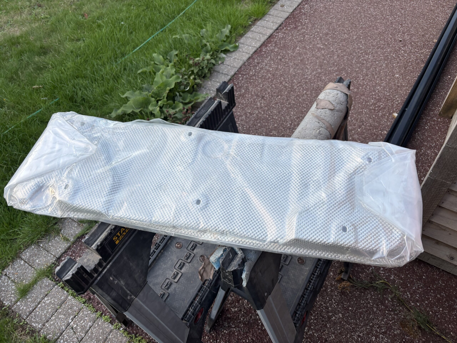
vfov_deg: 53.1
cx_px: 228
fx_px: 343
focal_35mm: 26
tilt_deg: -49.3
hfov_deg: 67.3
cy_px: 172
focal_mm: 5.96
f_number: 1.6
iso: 64
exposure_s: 1/121
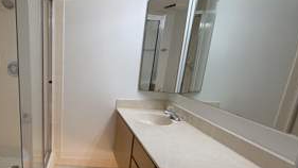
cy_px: 113
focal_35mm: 26
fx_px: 205
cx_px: 58
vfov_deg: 43.7
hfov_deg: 65.3
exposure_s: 1/120
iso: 125
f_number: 2.2
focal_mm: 2.22
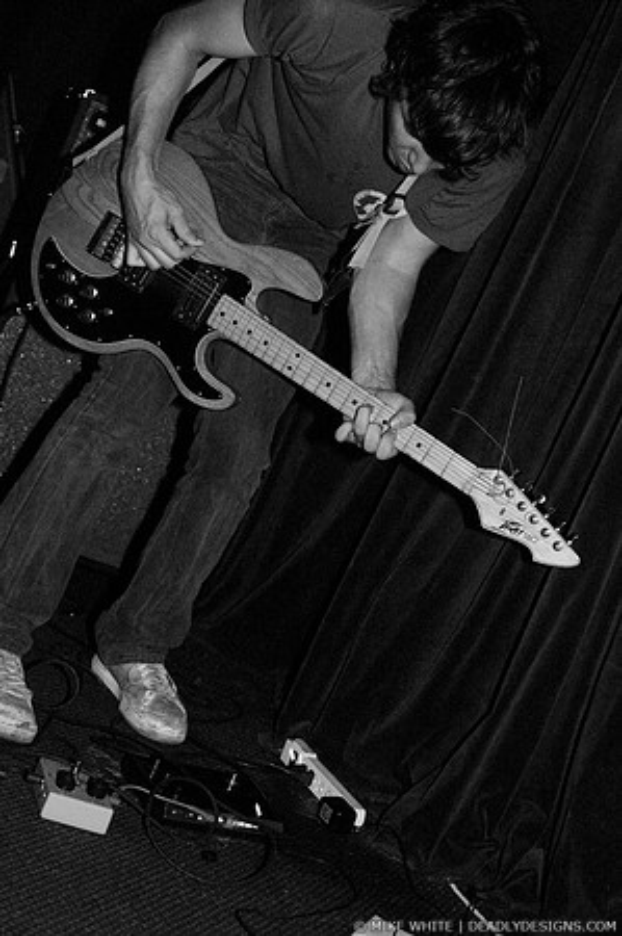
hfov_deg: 25.7
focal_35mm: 52
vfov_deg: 37.9
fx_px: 1364
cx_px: 311
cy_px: 468
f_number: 2.8
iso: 1600
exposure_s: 1/30
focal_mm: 35
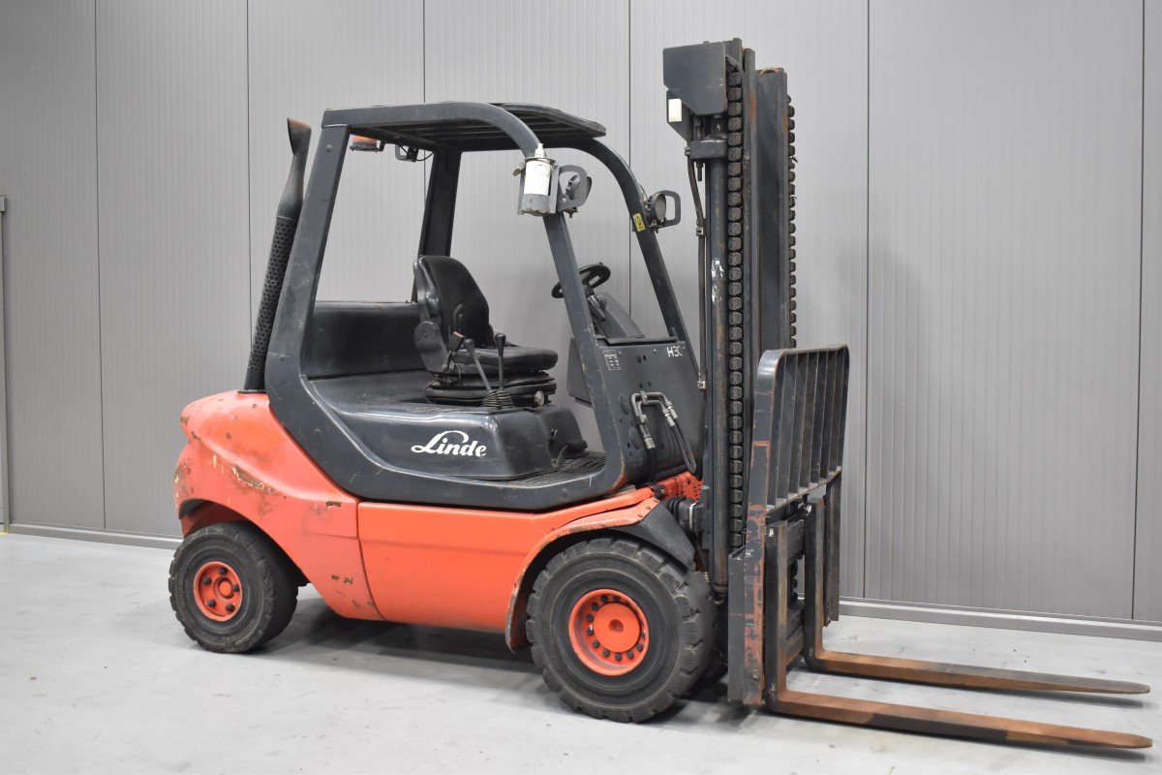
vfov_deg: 35.5
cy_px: 388
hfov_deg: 51.3
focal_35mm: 38
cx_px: 581
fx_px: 1210
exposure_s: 1/40
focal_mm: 25
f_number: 4
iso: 1600
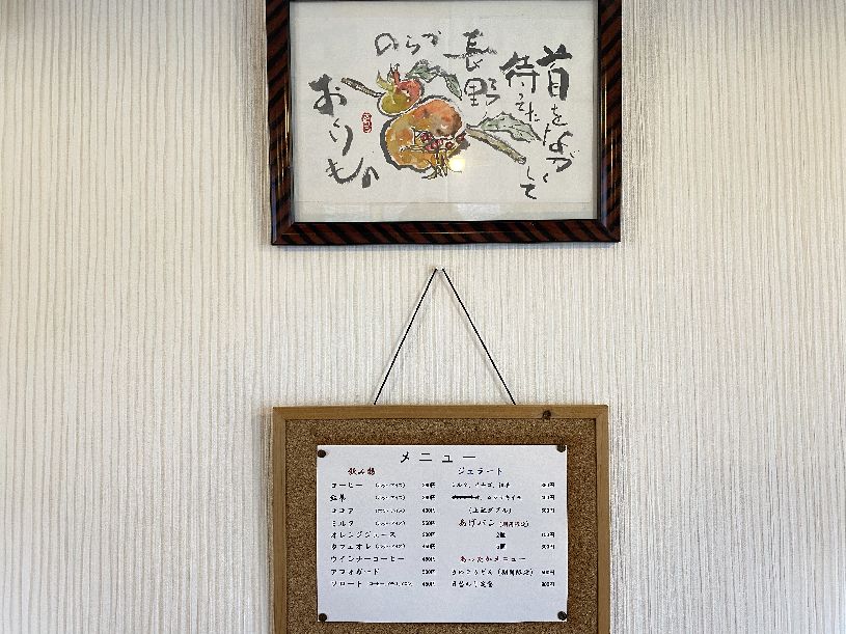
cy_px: 317
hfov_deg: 67.3
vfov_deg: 53.1
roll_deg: -0.3
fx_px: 635
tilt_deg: +2.7
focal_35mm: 26
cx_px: 423
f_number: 1.8
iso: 160
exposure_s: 1/60
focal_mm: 4.25
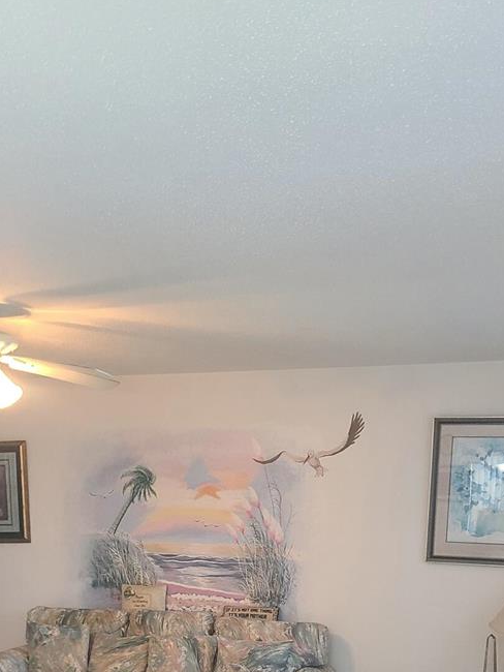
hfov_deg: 30.2
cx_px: 198
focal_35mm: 48
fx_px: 931
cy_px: 606
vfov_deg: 37.1
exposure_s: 1/60
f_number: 1.8
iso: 250
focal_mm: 5.4
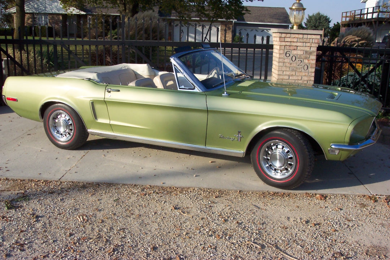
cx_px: 195
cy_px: 130
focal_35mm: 38
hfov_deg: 50.7
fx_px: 412
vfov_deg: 35.1
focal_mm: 8
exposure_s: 1/700
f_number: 4.8
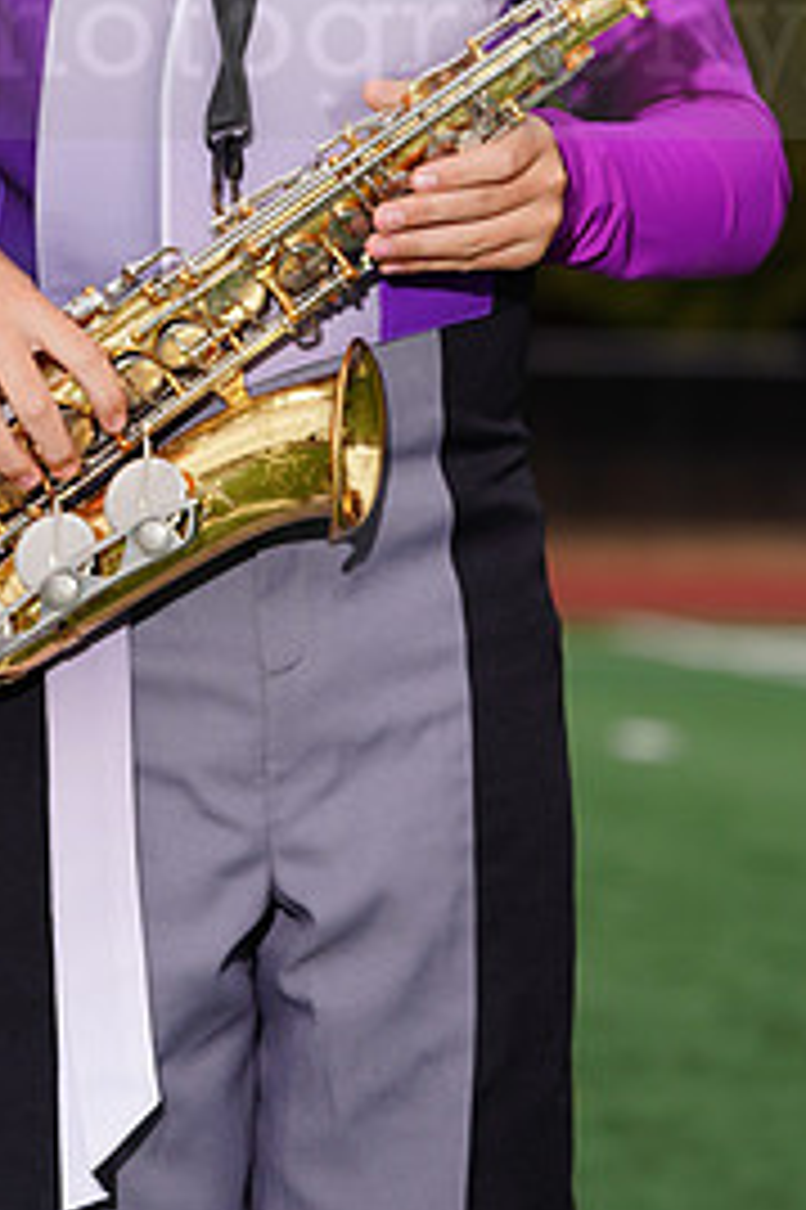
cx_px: 218
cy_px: -4
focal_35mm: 358
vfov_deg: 5.7
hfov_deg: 3.8
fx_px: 12037
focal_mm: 166
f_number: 5.6
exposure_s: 1/160
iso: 200
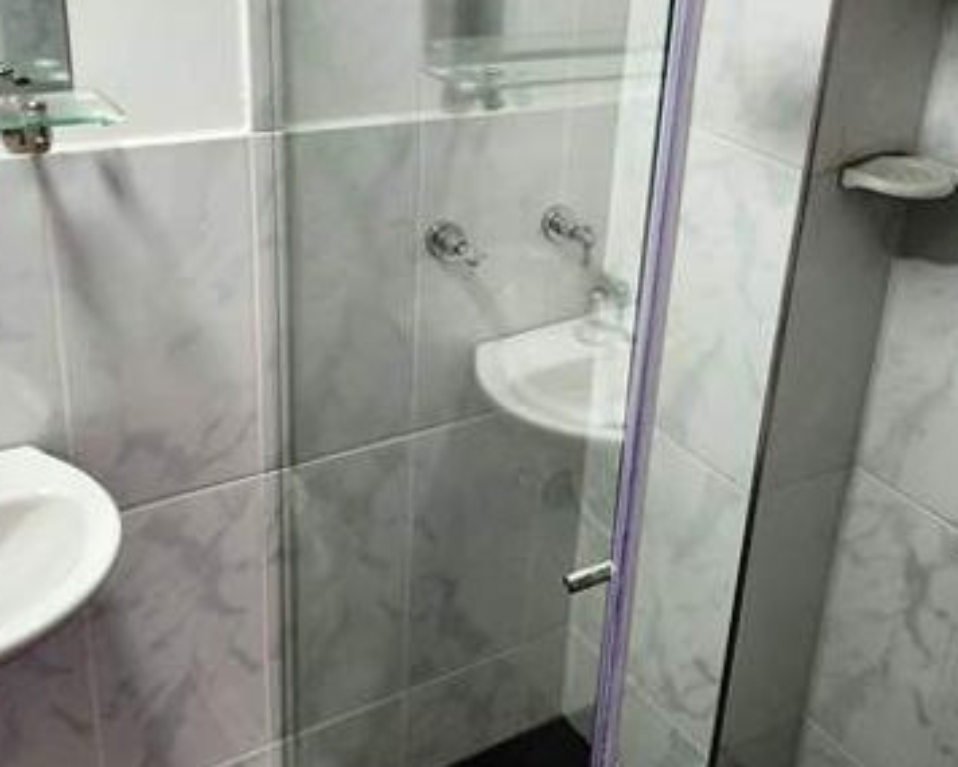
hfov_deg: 43.5
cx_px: 599
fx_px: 1191
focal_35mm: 42
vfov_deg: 35.6
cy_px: 304
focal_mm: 6.4
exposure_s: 1/120
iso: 250
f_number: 1.8
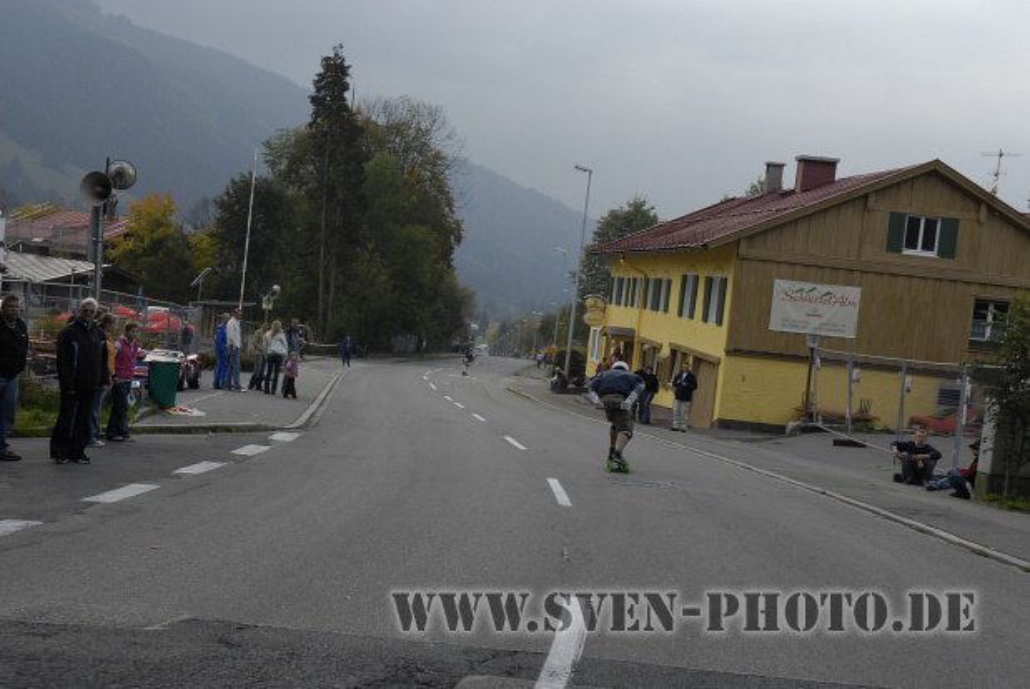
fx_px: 1461
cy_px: 344
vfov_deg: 26.5
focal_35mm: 51
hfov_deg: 38.8
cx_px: 515
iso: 400
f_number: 7.1
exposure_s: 1/400
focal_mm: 34
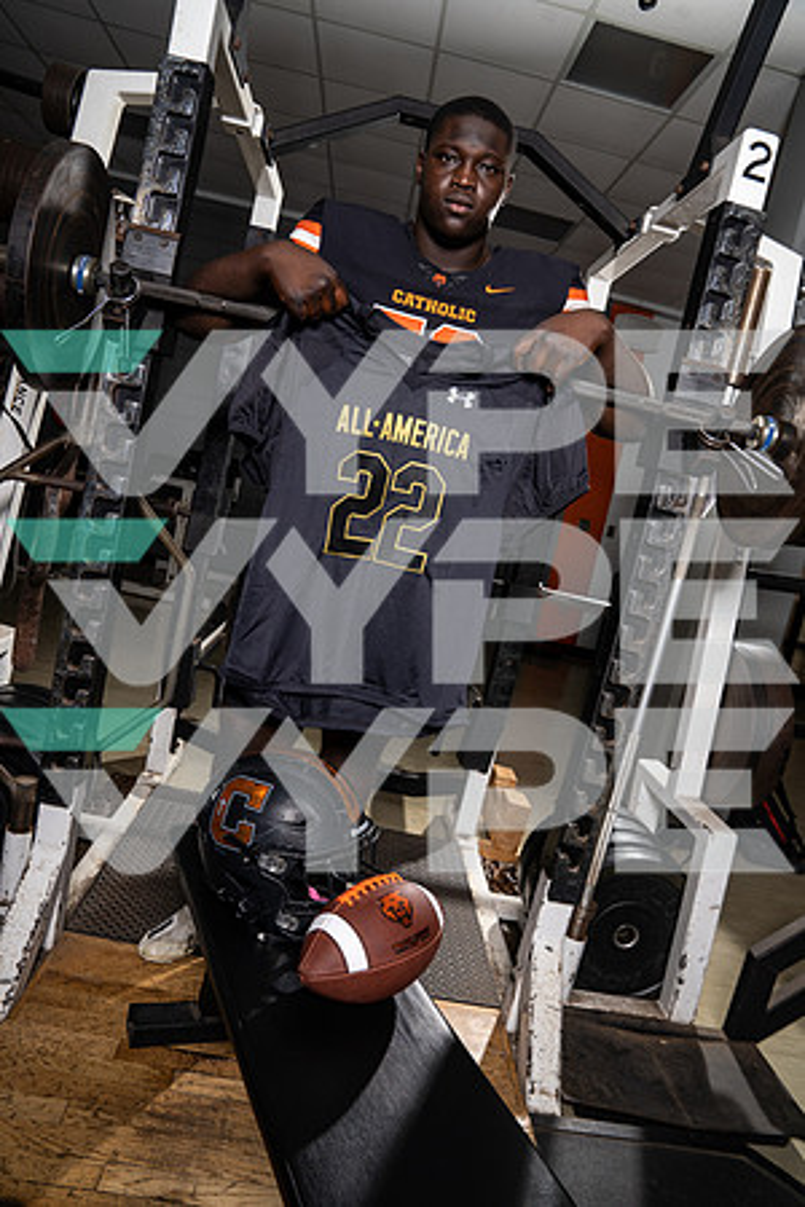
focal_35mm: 24
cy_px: 604
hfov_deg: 53.1
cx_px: 402
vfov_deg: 73.7
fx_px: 805
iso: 200
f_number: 6.3
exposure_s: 1/250
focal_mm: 24
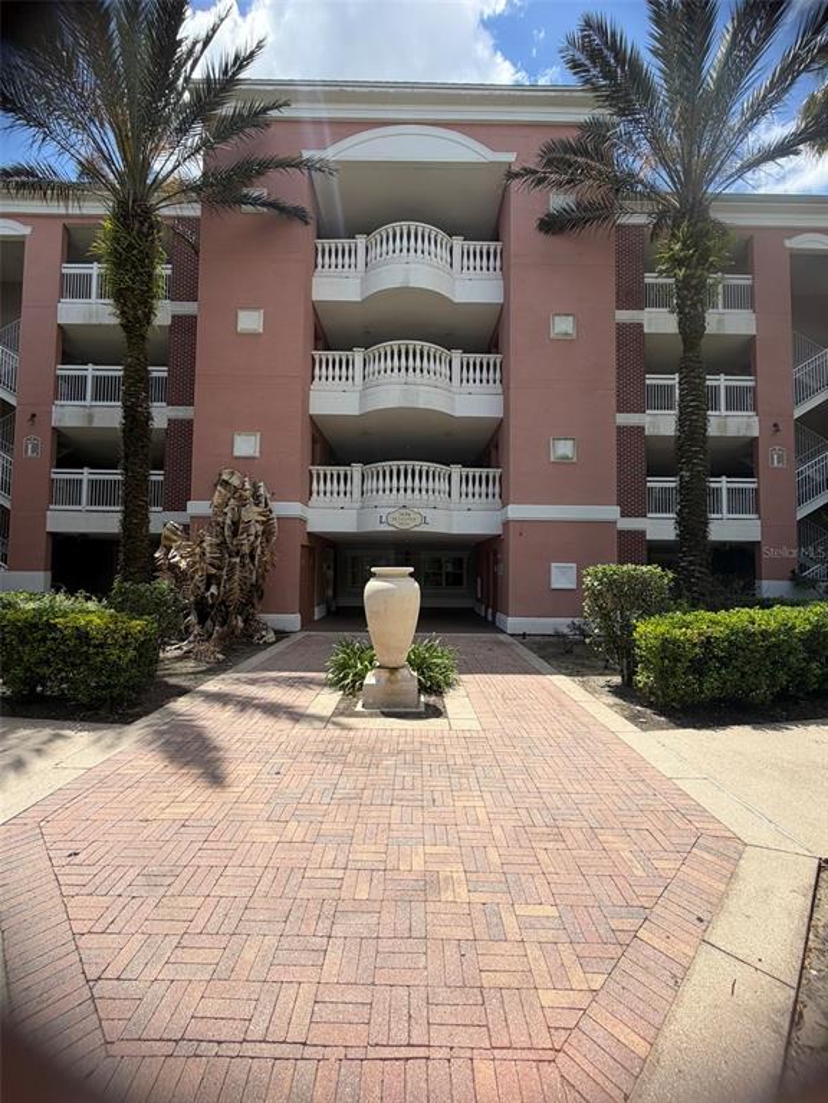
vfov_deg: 102.1
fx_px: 446
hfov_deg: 85.7
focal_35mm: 14
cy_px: 552
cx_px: 414
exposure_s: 1/770
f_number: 2.2
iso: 20
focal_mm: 2.22
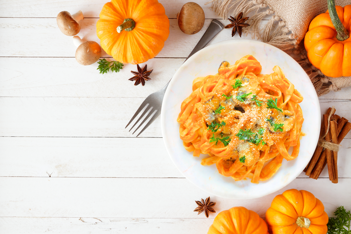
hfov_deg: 49.6
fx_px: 380
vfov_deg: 34.2
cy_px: 117
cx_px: 176
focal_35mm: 39
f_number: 11
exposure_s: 8
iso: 100
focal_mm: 26
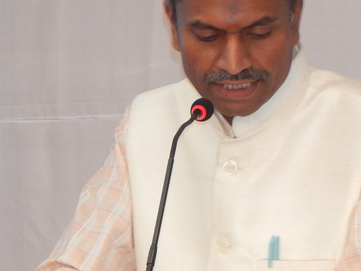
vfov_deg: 4.7
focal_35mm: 317
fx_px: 3306
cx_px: 175
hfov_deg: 6.2
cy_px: 111
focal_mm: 20.5
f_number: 4.6
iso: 320
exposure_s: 1/30
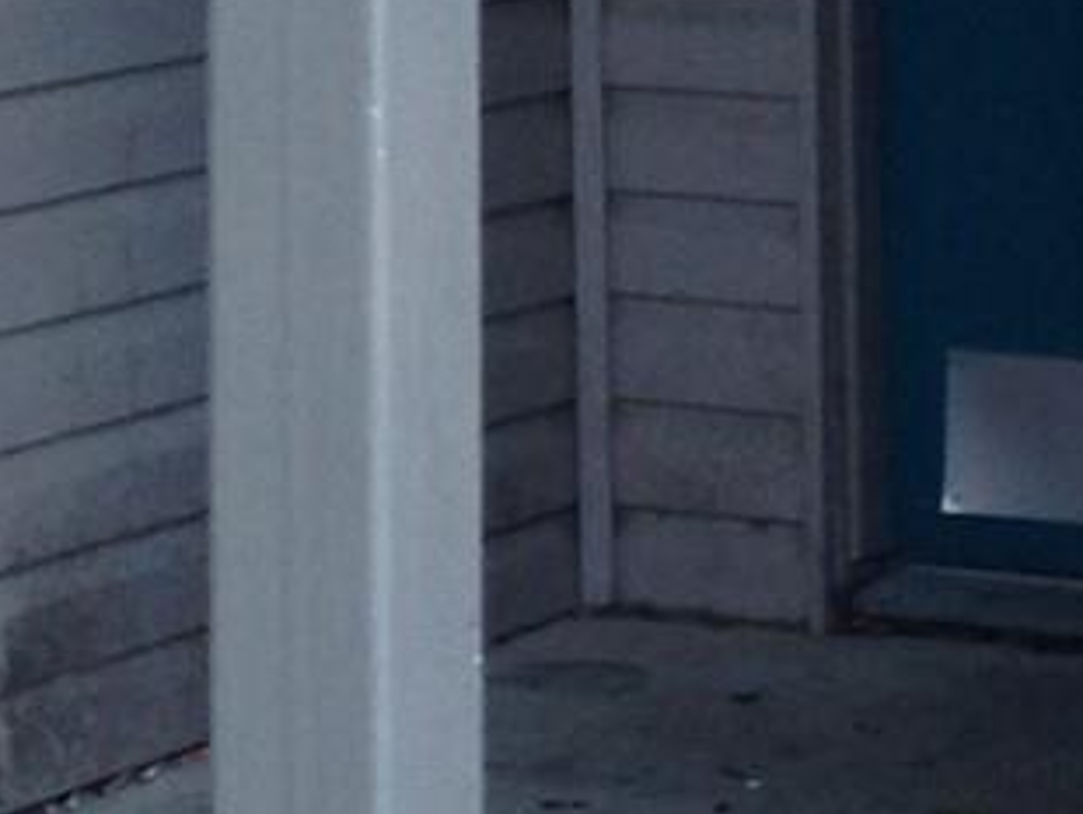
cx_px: 321
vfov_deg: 6.6
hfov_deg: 9.1
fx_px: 6826
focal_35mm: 218
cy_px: -748
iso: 50
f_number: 2.4
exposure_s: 1/34
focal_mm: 4.12
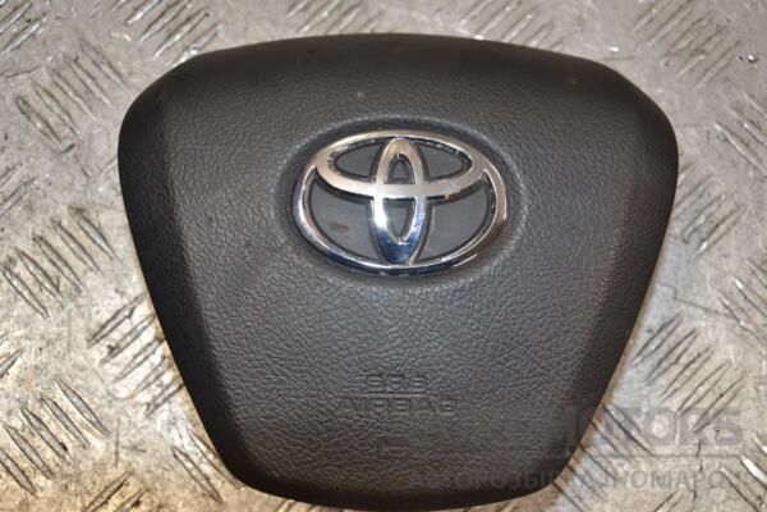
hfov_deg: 29.9
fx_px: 1438
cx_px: 384
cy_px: 256
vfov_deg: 20.2
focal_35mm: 68
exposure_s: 1/200
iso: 800
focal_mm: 45
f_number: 5.6
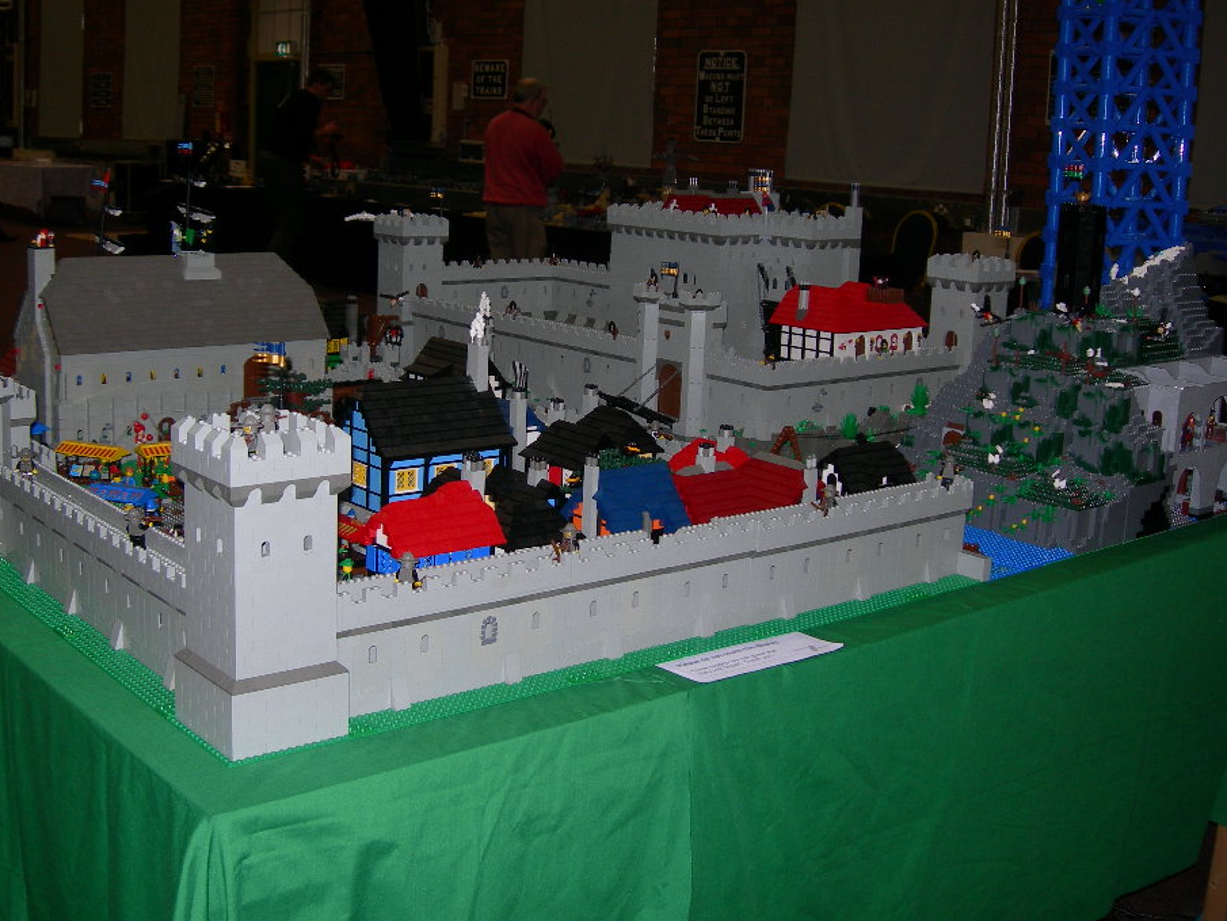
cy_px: 407
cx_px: 568
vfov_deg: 33.6
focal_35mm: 43
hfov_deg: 43.8
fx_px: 1524
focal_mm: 7.8
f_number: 2.8
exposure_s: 1/60.1
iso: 62
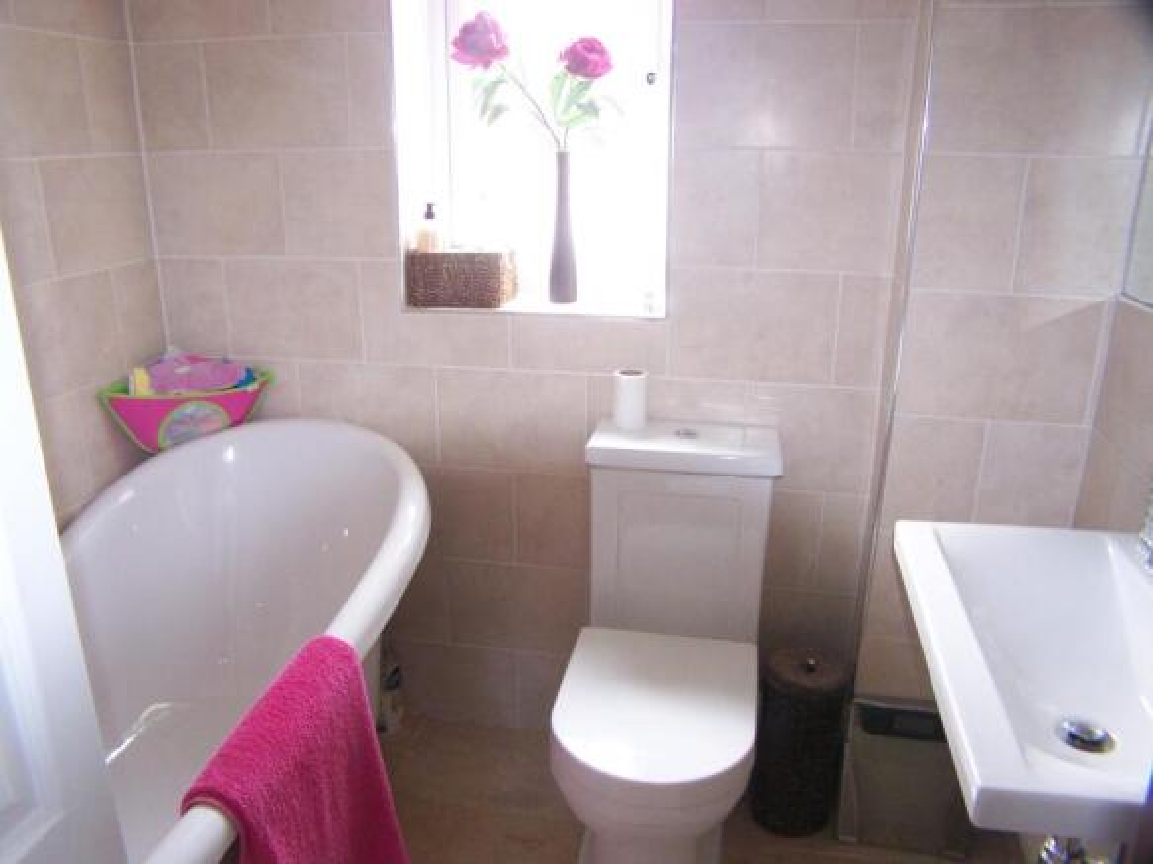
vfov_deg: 37.7
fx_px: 1265
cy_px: 432
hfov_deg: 49.0
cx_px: 576
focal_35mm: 38
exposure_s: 1/25
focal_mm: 6.3
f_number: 2.8
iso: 160
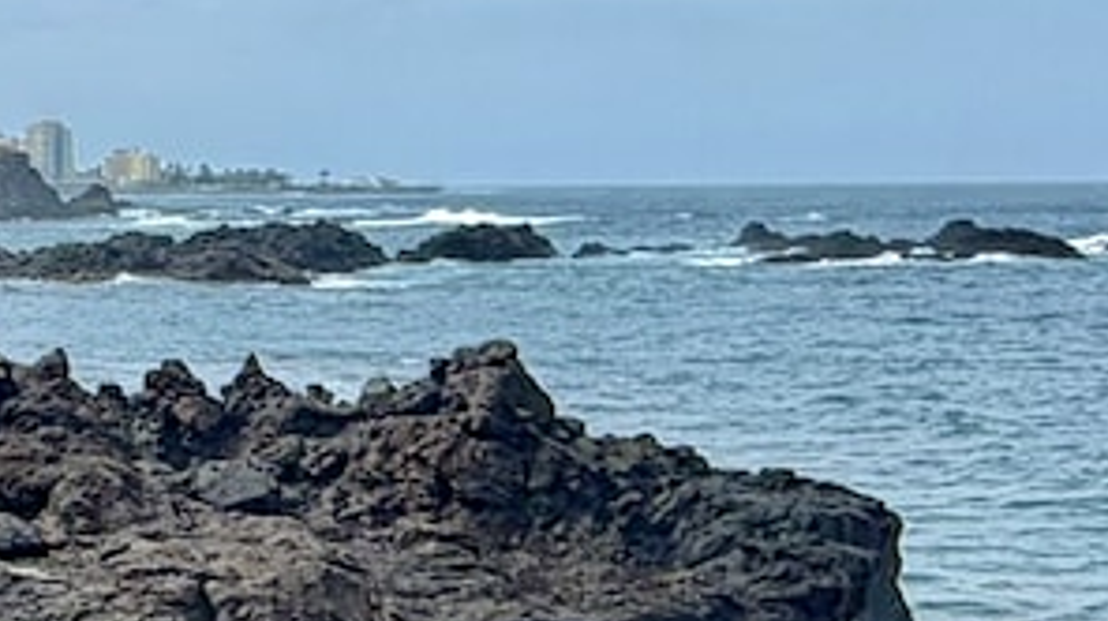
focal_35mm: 99
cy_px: 438
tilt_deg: -4.4
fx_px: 2906
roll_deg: +0.3
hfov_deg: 20.7
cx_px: -79
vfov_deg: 12.2
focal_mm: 2.22
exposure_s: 1/1017
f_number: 2.2
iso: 20
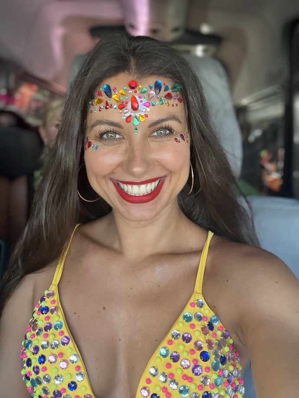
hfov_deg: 46.8
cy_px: 199
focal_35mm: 30
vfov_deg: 60.0
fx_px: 346
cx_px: 150
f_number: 2.2
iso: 160
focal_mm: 2.71
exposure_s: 1/60
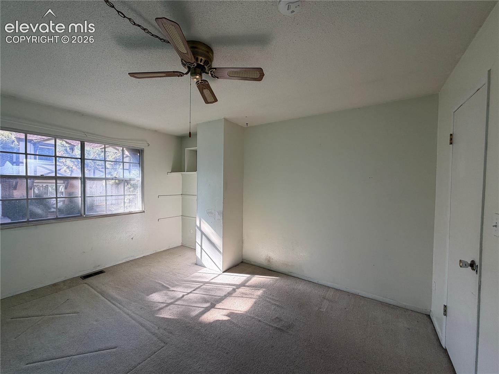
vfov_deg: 85.7
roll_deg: -0.8
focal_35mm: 14
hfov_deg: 102.1
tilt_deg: -1.1
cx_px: 250
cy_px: 187
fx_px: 202
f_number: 2.2
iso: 80
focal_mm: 2.22
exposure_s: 1/121
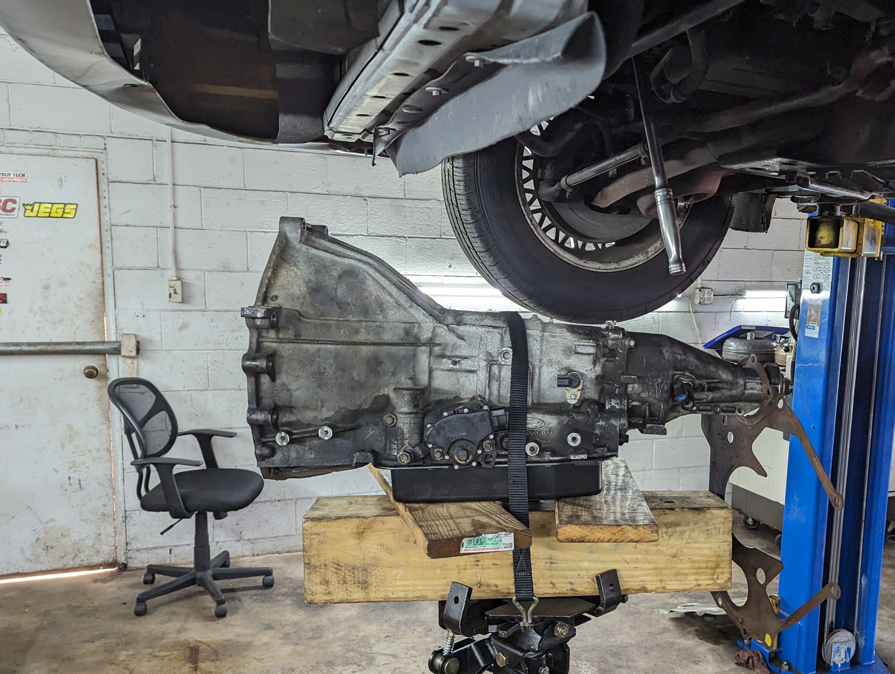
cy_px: 361
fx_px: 829
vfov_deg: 44.2
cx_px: 538
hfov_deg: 56.3
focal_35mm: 32
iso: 171
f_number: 1.85
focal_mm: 6.81
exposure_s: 1/120
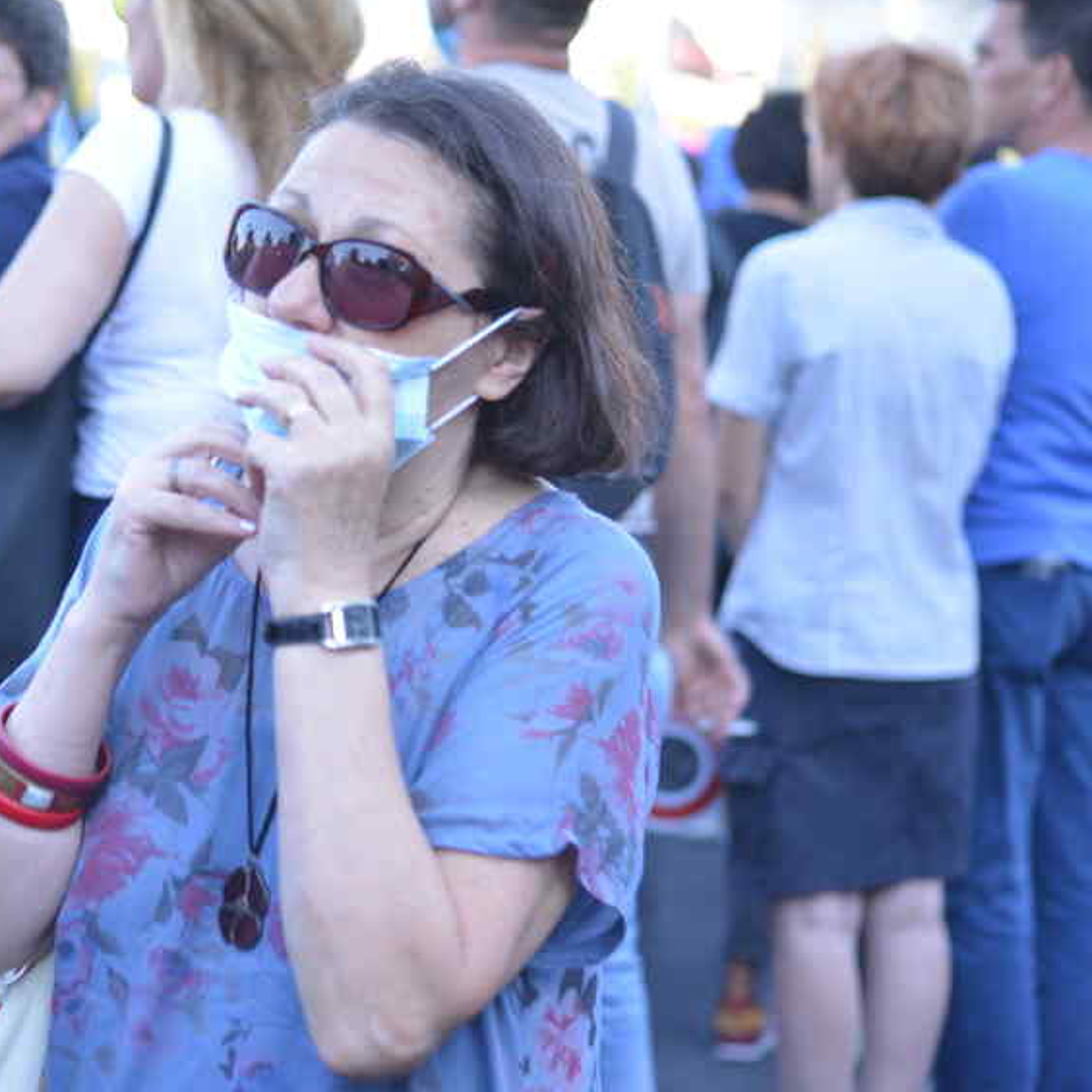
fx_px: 3391
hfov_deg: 18.2
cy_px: 528
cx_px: 290
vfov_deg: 18.3
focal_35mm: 95
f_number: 4
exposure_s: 1/50
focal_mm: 70
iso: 100
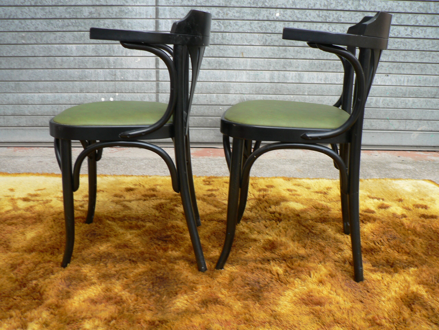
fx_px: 457
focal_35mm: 36
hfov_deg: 51.4
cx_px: 220
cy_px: 165
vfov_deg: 39.7
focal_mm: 6
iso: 80
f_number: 2.8
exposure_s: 1/60
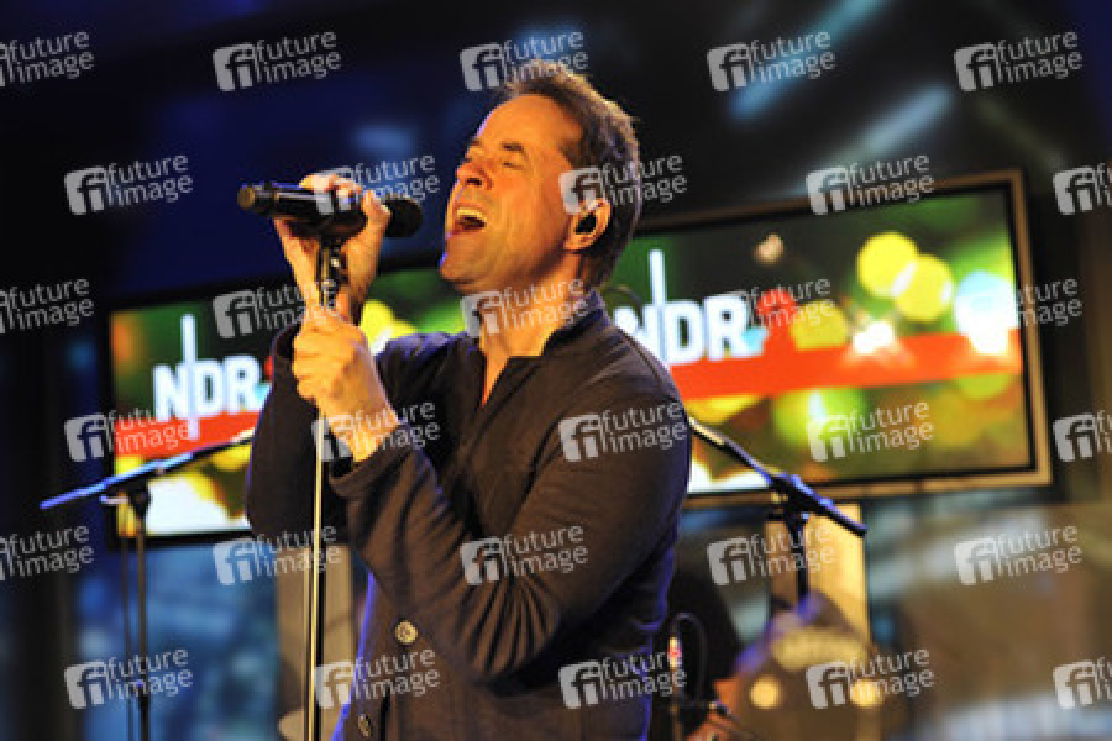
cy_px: 370
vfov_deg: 27.0
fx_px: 1544
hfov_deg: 39.6
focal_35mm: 50
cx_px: 556
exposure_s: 1/160
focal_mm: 50
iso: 800
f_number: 3.2
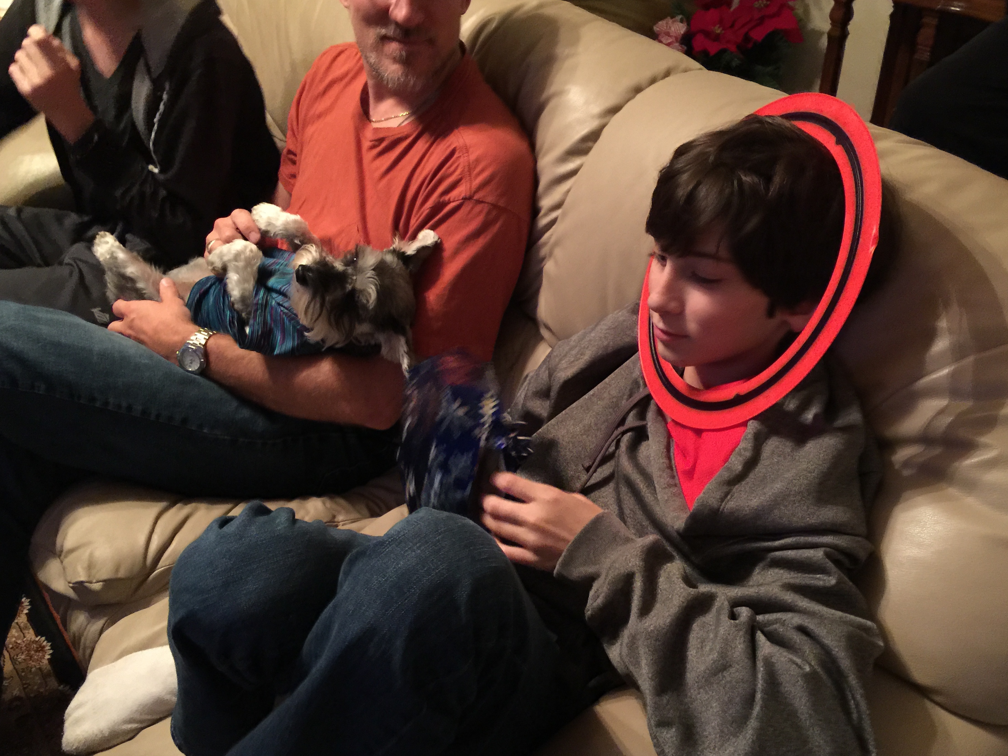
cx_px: 546
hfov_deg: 56.7
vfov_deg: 44.1
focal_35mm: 32
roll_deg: +0.0
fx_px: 932
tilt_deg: -37.7
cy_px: 405
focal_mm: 4.15
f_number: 2.2
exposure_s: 1/4
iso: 100
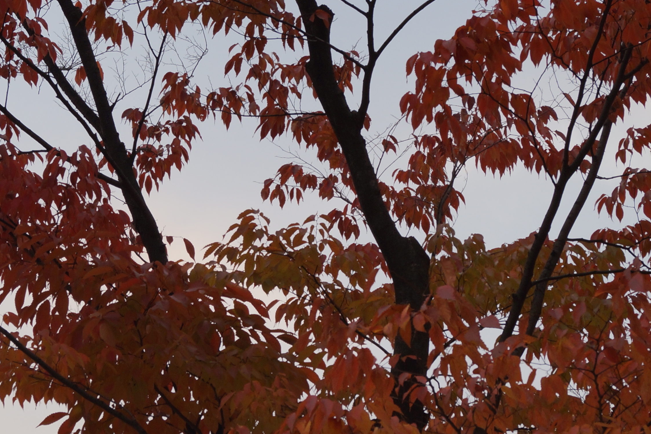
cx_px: 234
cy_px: 243
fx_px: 2063
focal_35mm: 114
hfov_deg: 17.9
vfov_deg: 12.0
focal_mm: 35
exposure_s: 1/160
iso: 100
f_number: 8
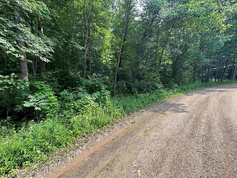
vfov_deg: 85.7
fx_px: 96
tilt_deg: -3.9
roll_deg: -0.3
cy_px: 89
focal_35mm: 14
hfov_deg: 102.1
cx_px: 118
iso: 40
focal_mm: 2.22
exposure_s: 1/273
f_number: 2.2
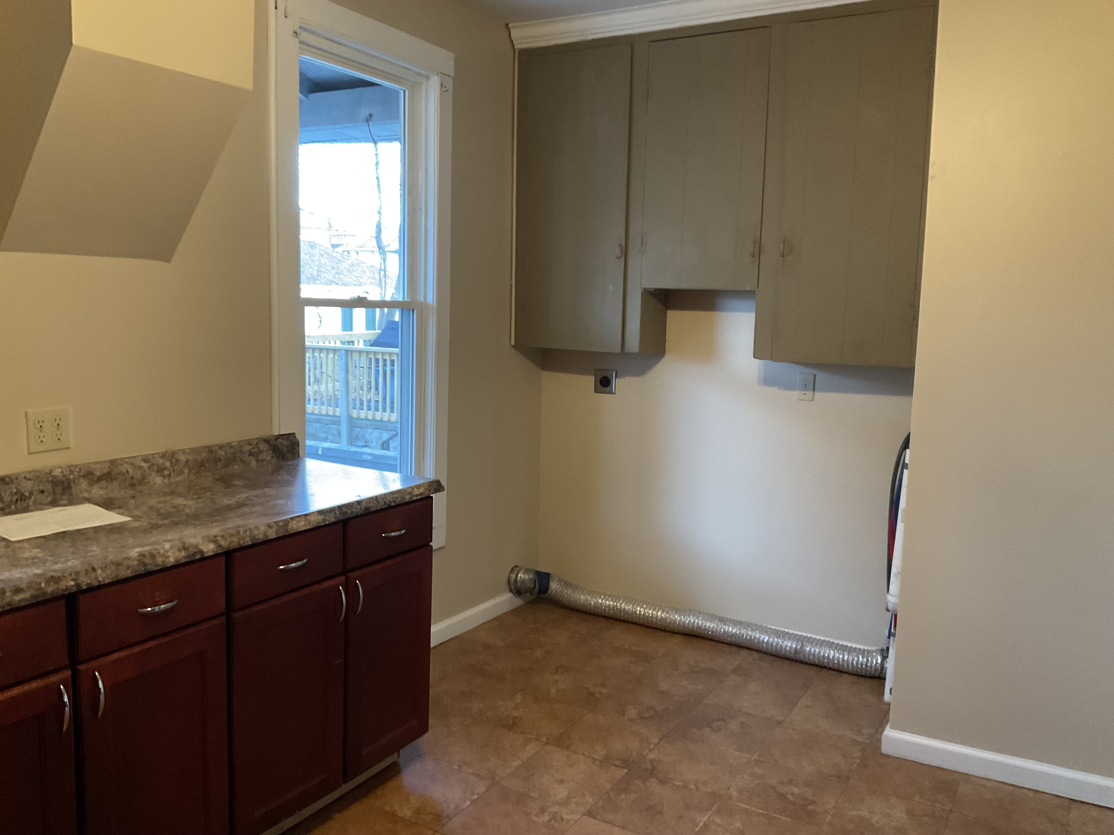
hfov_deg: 61.7
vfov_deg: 48.2
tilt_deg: -7.5
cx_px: 557
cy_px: 418
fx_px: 933
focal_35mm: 29
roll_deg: -0.6
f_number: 1.8
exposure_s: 1/30
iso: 250
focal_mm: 3
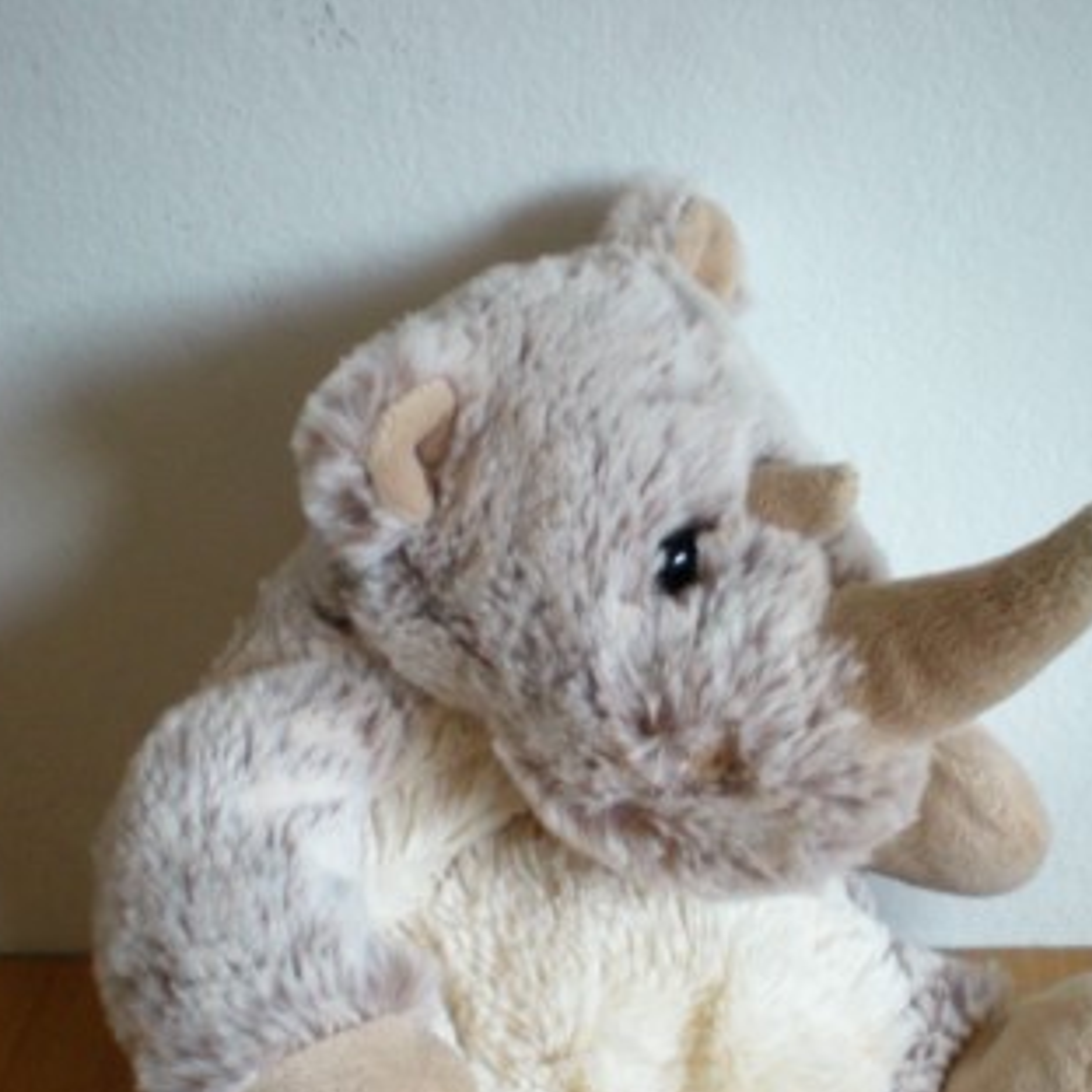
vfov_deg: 30.1
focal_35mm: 56
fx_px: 1999
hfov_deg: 30.5
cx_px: 630
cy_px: 794
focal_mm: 6.3
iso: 200
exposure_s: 1/24
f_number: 3.1
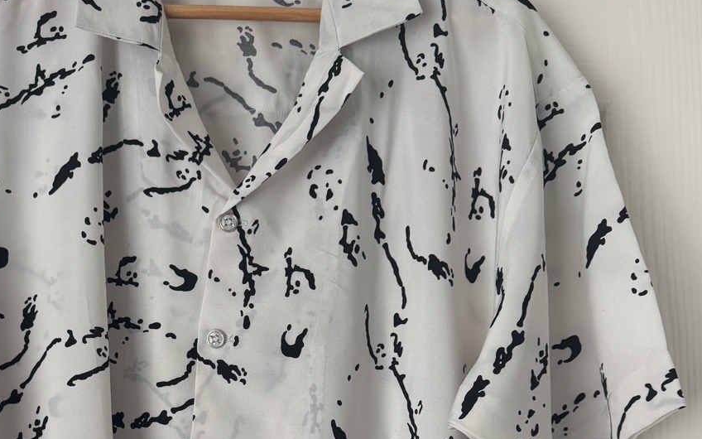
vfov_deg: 25.0
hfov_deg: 41.3
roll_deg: +0.5
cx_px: 236
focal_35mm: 48
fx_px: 918
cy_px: 482
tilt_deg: +0.3
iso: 160
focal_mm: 6.76
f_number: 1.78
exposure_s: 1/120
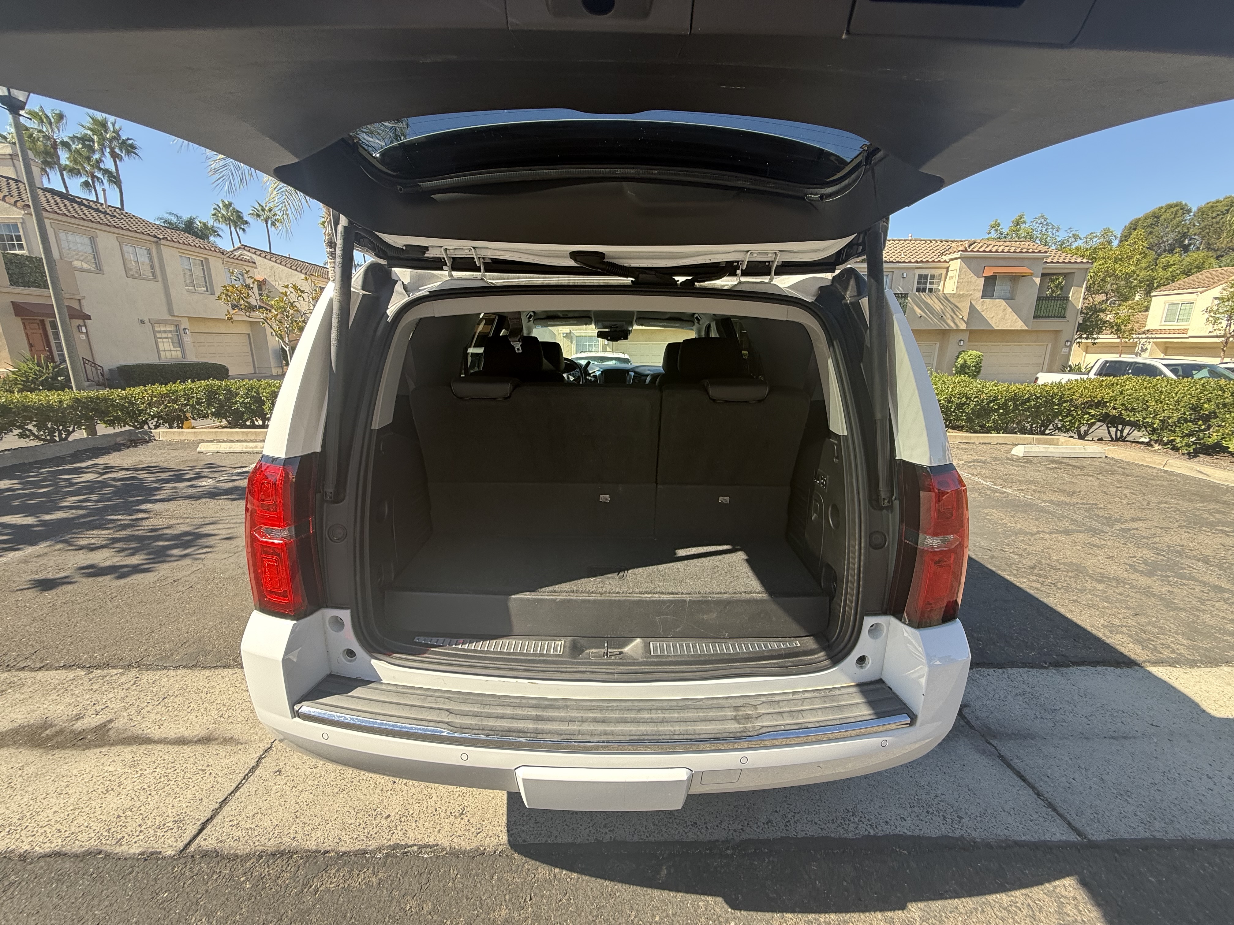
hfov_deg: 102.1
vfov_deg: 85.7
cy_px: 462
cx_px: 617
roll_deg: -1.4
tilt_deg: -13.5
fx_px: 499
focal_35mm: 14
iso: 64
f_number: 2.2
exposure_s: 1/264
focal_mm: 2.22
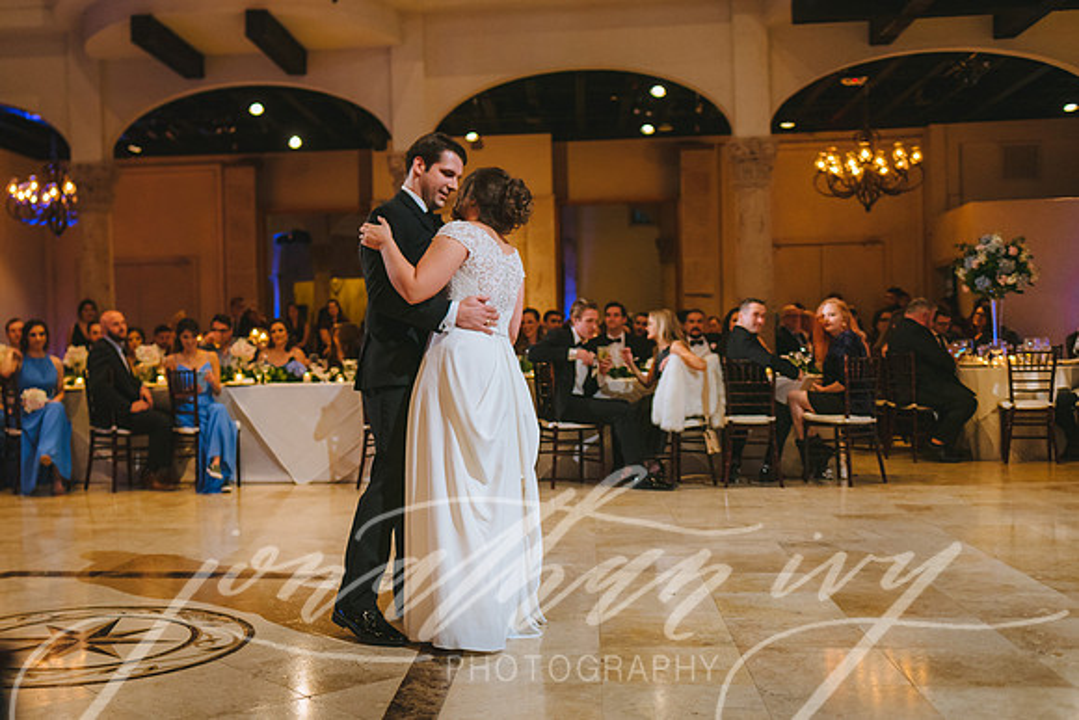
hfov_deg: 47.4
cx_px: 451
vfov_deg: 32.8
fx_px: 1224
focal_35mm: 41
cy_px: 359
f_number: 2.2
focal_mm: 35
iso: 1600
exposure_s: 1/160
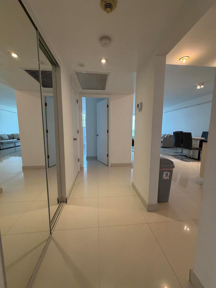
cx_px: 108
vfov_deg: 102.1
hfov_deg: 85.7
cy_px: 144
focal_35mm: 14
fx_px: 116
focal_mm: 2.22
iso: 250
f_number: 2.2
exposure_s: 1/120
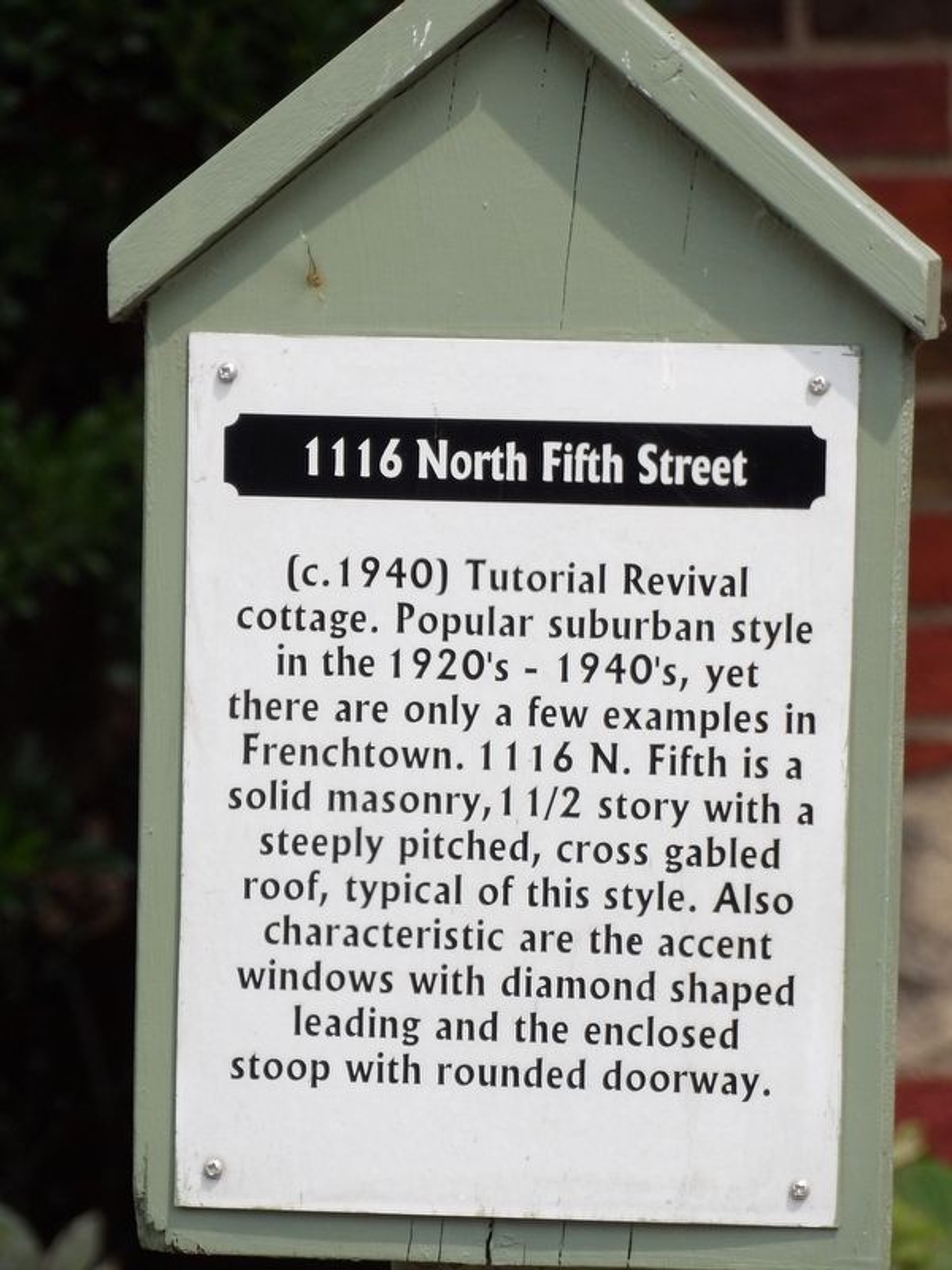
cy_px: 635
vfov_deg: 4.8
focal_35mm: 409
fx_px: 14998
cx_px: 476
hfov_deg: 3.6
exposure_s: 1/261
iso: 100
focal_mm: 73.3
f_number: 4.2
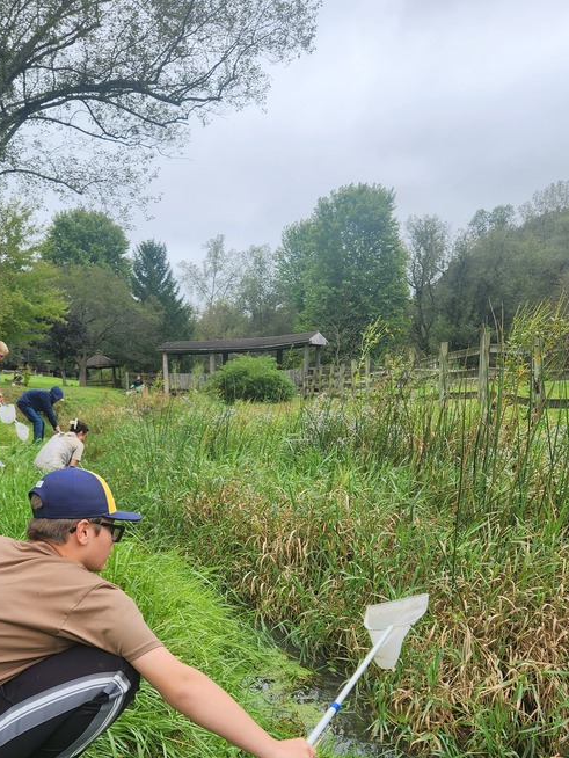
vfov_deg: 49.9
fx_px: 788
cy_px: 537
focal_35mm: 36
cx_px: 207
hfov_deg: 39.4
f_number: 1.8
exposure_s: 1/525
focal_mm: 5.4
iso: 20
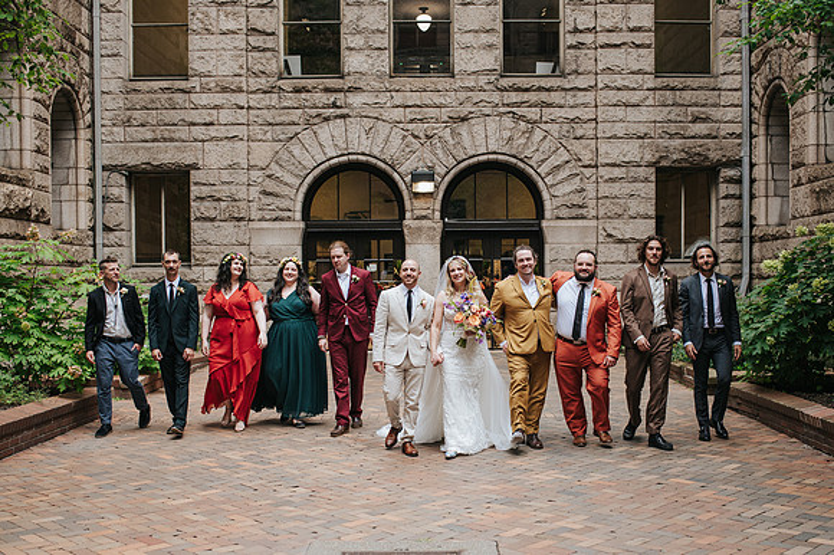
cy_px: 332
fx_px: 995
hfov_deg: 45.4
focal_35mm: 43
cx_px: 442
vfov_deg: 31.1
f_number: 3.2
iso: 900
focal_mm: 35
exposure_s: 1/400
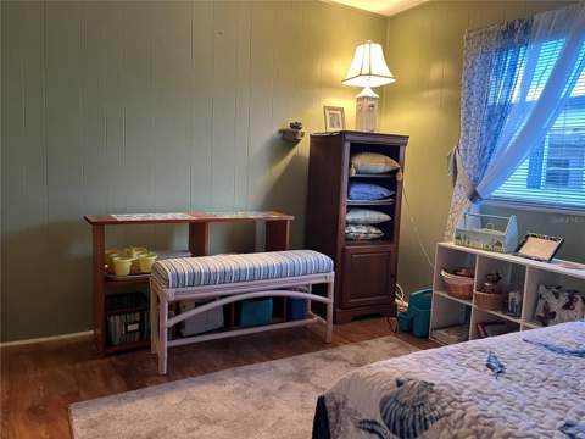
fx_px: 439
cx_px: 292
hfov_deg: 67.3
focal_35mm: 26
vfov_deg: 53.1
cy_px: 220
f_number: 1.6
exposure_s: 1/60
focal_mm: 5.1
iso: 320
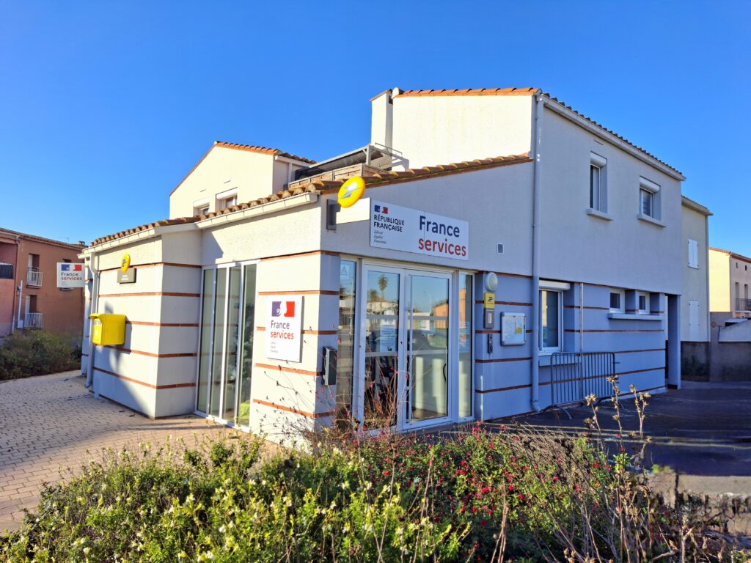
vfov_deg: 58.9
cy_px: 282
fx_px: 499
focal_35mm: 23
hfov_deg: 73.9
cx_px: 376
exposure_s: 1/1000
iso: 50
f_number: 1.8
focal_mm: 5.54
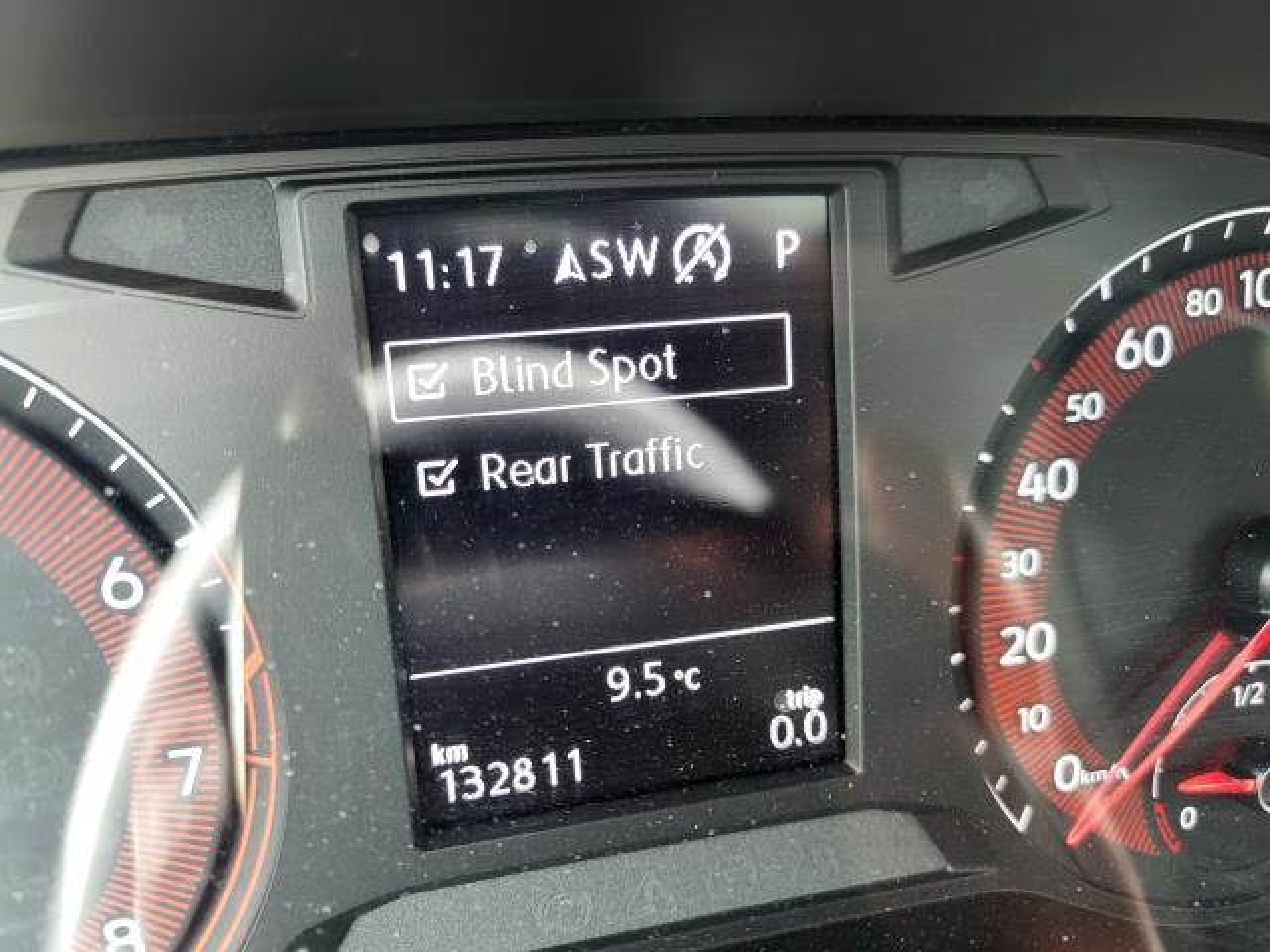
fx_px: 954
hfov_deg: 67.3
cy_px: 476
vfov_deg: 53.1
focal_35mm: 26
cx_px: 635
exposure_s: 1/120
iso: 250
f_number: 1.8
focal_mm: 5.4
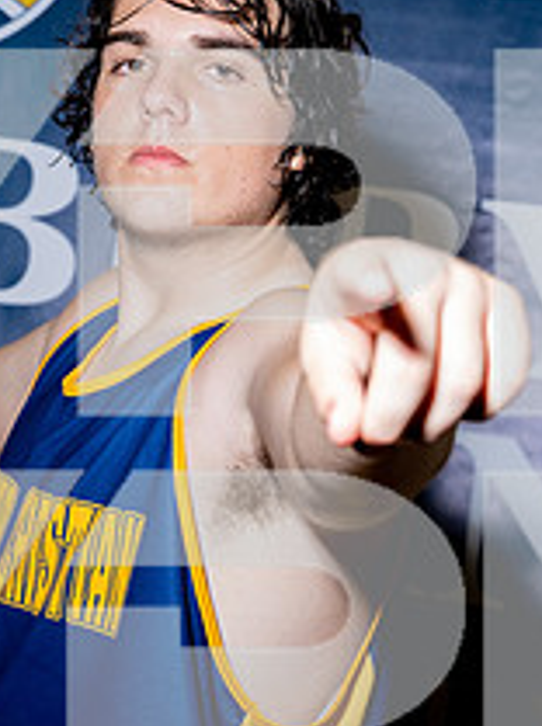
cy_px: 234
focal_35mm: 115
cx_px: 10
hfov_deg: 12.7
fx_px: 2408
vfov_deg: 17.1
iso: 200
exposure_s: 1/250
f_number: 4.5
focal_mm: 43
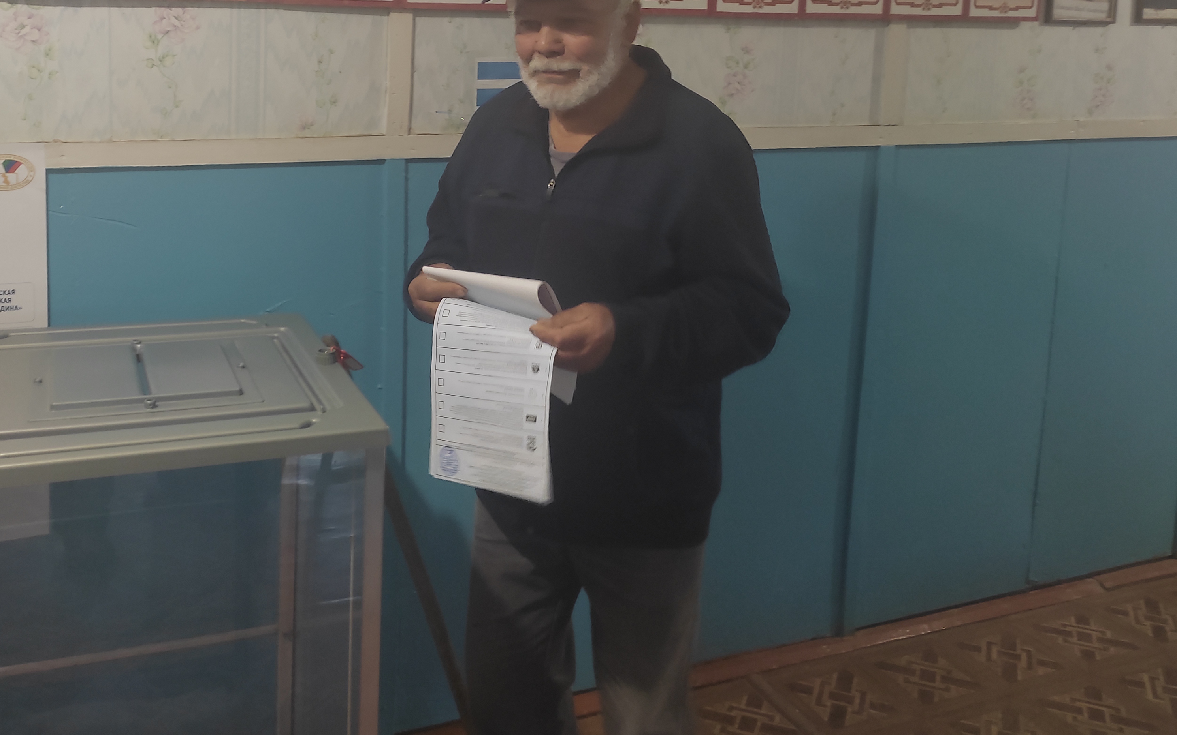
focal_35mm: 37
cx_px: 477
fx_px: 1187
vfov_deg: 33.7
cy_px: 176
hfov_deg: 52.4
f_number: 1.79
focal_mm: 4.74
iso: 448
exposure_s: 1/33
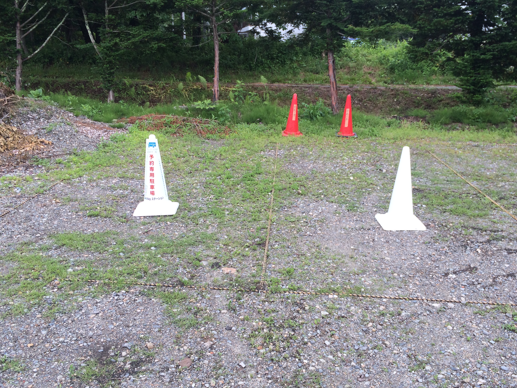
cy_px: 196
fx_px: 478
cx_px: 281
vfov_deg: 44.2
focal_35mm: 32
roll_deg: -0.6
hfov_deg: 56.7
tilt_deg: -16.3
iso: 32
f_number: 2.2
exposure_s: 1/441
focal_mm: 4.15
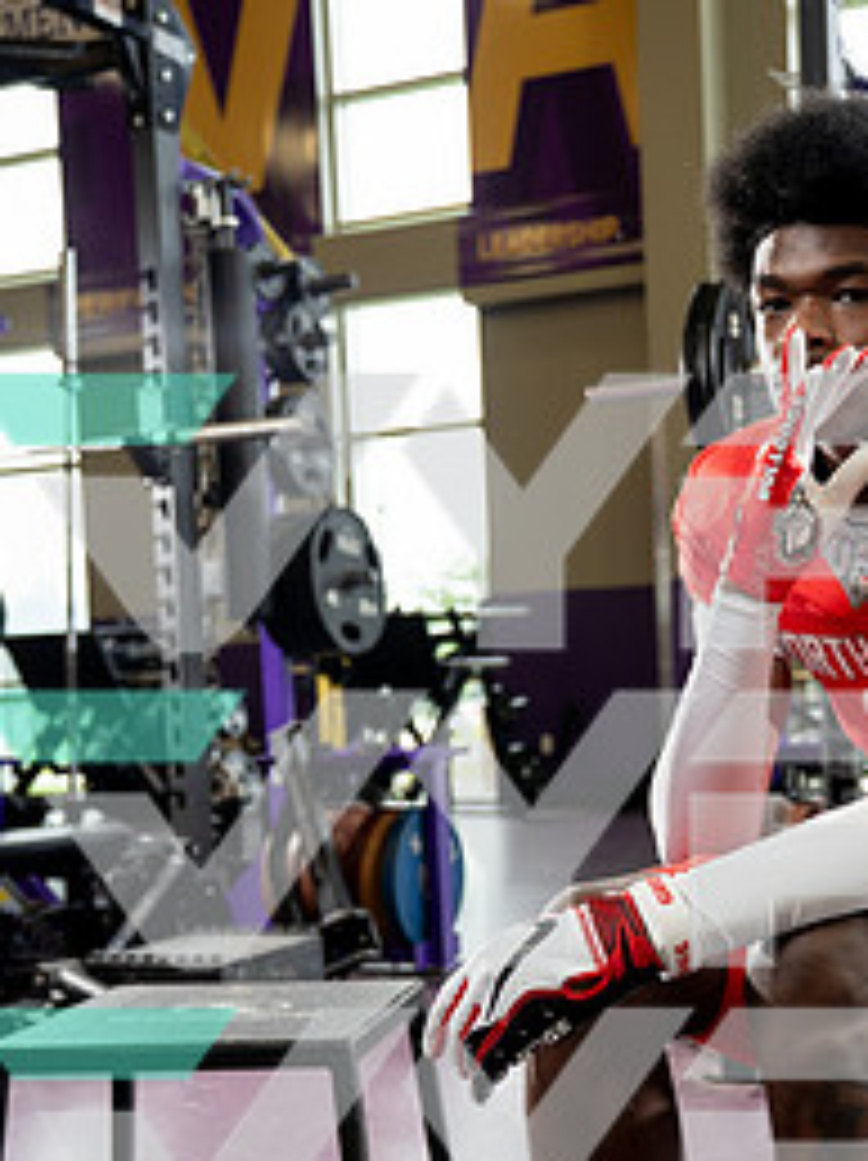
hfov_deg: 27.6
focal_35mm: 52
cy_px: 832
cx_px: 639
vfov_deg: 36.2
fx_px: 1741
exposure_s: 1/250
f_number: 4
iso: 640
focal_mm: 31
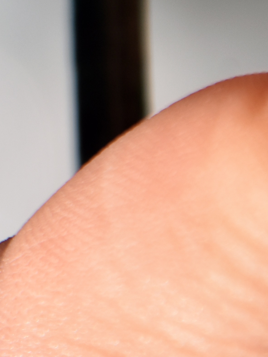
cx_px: -365
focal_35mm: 1658
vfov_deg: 1.2
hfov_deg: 0.9
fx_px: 17120
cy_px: 34
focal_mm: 300
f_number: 8
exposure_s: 1/1000
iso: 280
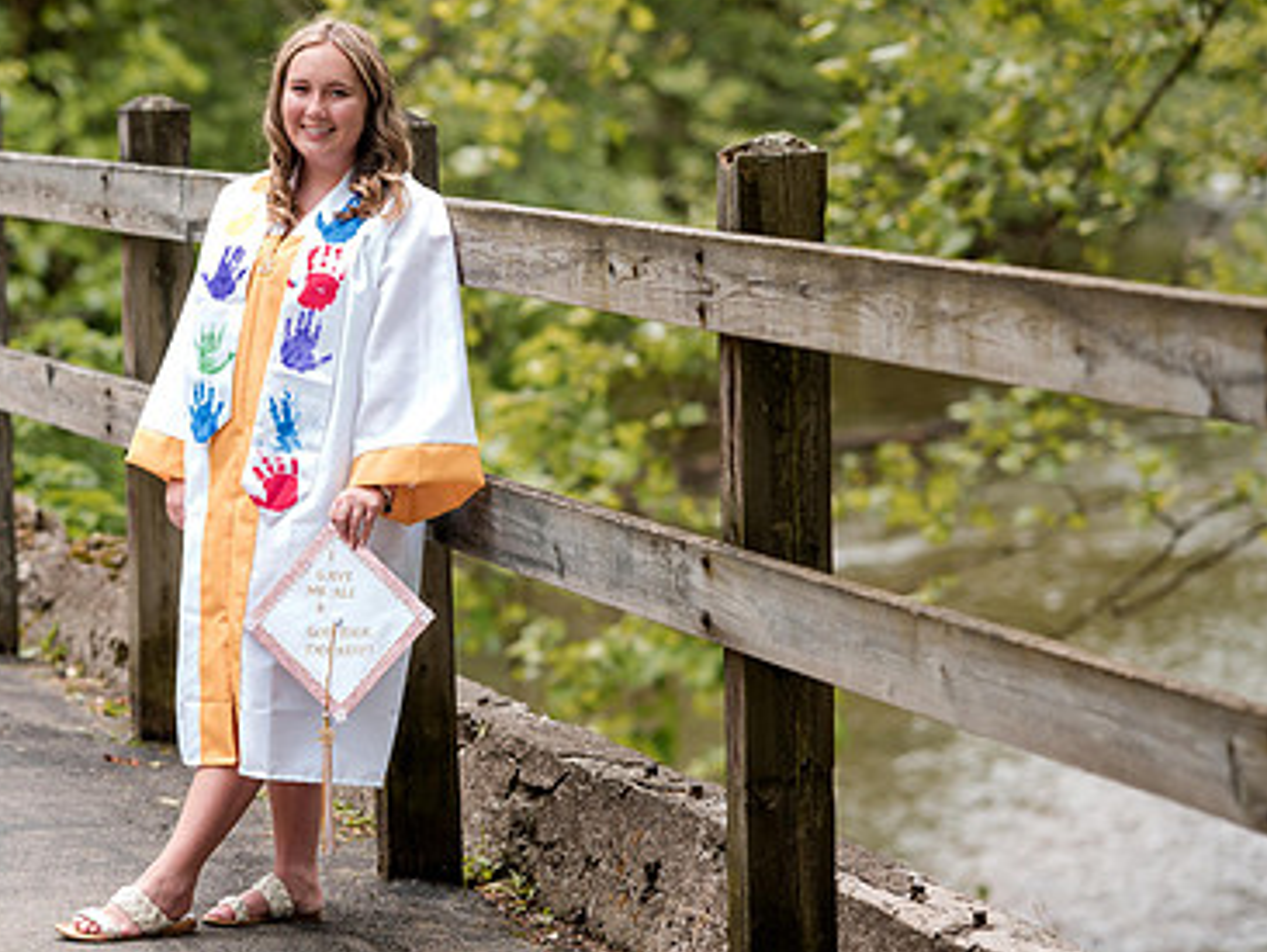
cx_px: 344
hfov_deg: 14.2
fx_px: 5054
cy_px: 391
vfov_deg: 10.8
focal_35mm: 138
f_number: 2.2
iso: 50
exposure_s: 1/250
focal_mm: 85
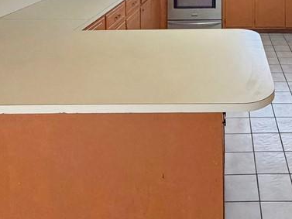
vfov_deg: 32.6
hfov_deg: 46.4
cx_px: 233
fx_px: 321
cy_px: -29
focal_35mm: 38
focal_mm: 2.22
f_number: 2.2
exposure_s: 1/60
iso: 400
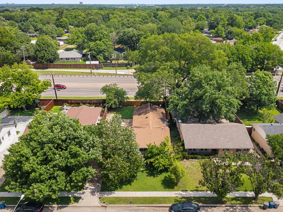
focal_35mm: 30
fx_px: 245
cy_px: 102
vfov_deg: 46.8
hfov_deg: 60.0
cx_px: 144
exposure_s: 1/60
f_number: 1.8
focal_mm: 8.67
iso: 100
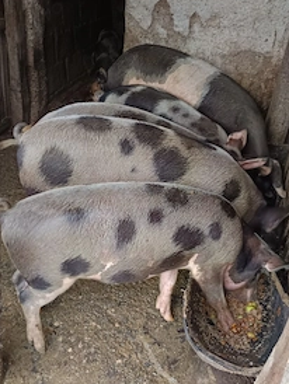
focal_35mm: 35
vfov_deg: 52.4
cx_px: 154
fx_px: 389
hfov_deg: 40.7
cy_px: 161
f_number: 1.7
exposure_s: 1/50
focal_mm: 5.31
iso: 510
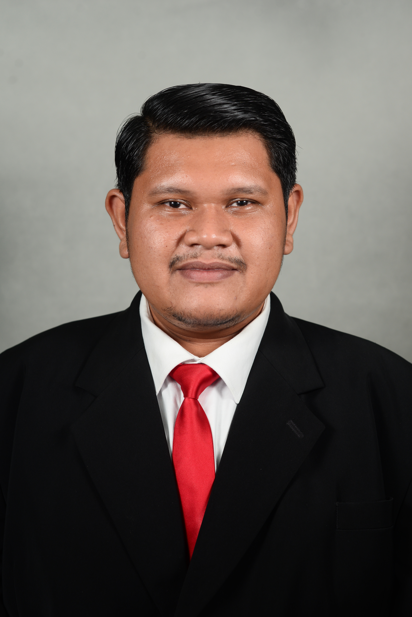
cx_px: 206
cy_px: 308
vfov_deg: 39.6
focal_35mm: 50
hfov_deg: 27.0
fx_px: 857
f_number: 5.6
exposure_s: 1/125
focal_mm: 50
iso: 320
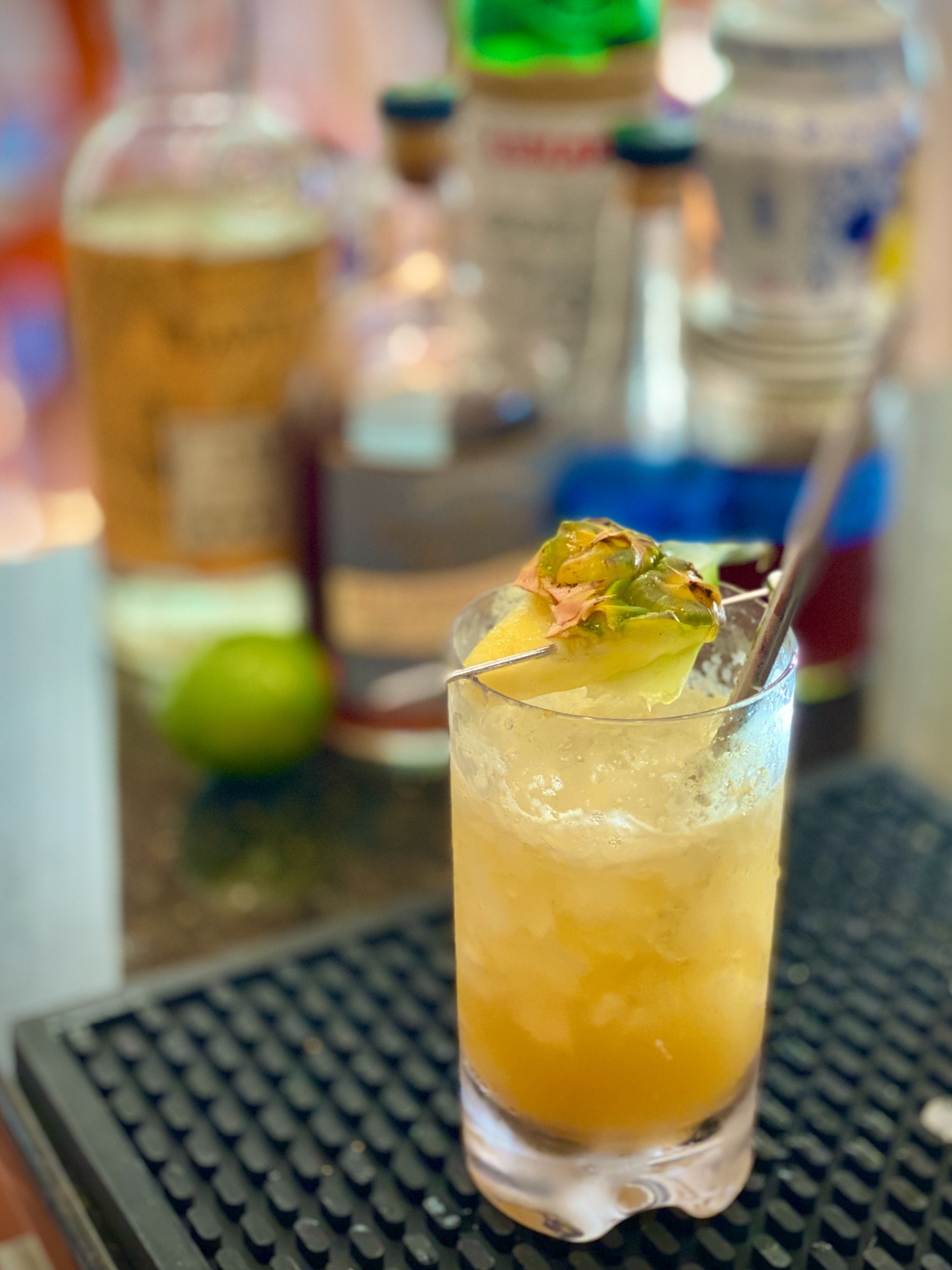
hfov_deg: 24.4
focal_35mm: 60
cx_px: 531
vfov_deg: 32.1
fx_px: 2200
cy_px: 554
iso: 160
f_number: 2
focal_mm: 6
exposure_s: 1/60
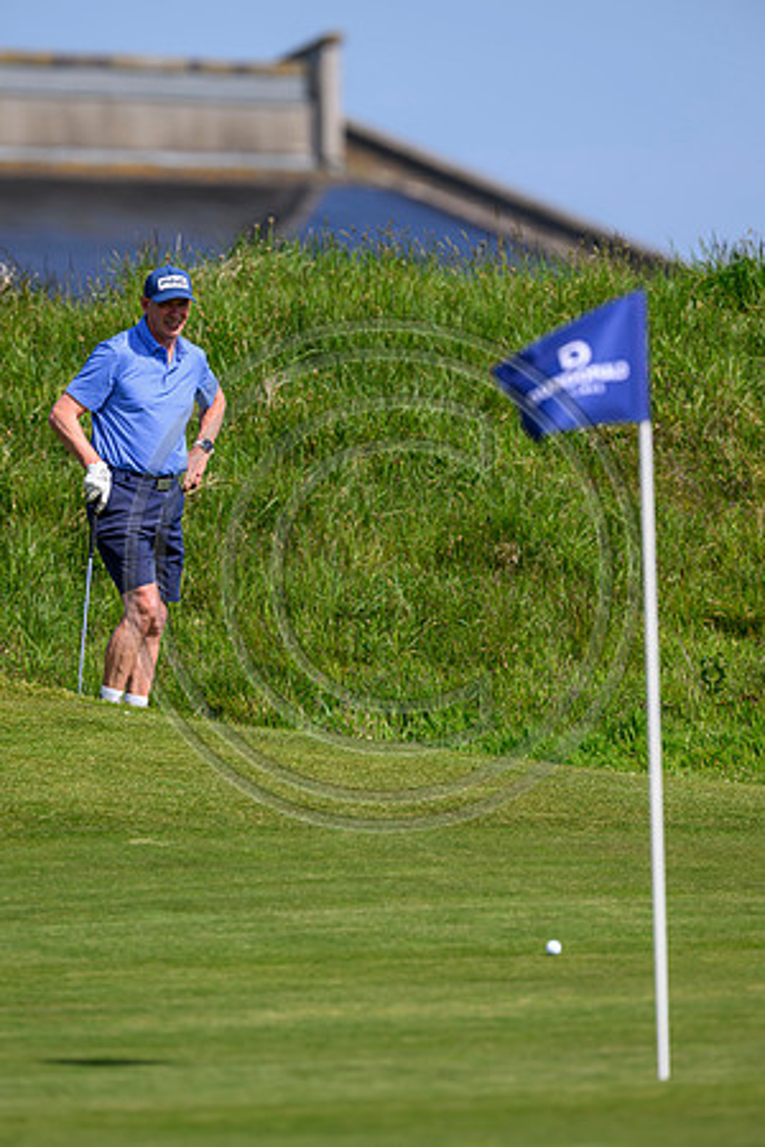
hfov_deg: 3.4
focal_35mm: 400
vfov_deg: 5.2
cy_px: 574
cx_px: 382
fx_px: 12749
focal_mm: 400
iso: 500
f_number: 4.5
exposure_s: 1/4000
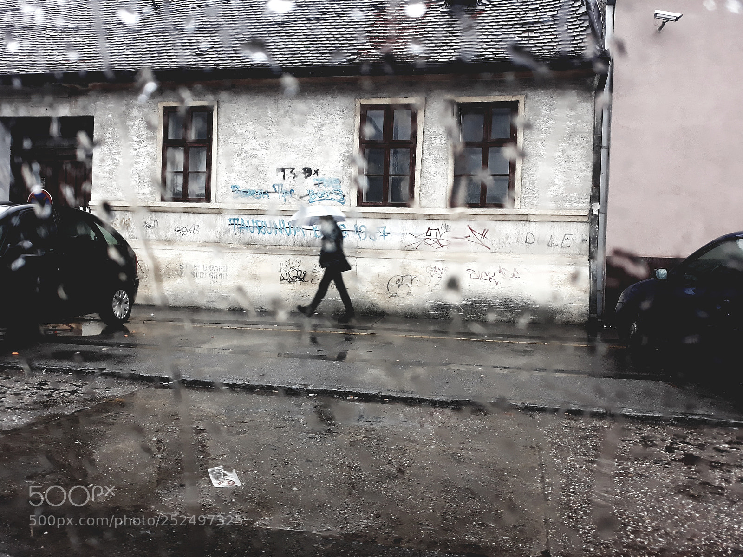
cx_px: 372
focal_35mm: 27
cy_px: 278
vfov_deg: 51.4
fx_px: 580
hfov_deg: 65.3
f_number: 1.7
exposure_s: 1/33
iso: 50
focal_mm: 3.71
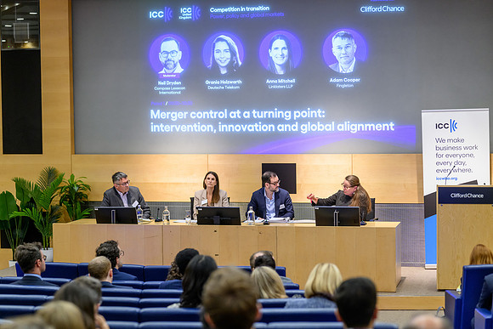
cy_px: 164
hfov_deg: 23.9
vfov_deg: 16.1
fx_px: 1165
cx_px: 246
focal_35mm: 85
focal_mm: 85
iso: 1100
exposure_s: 1/125
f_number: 2.8
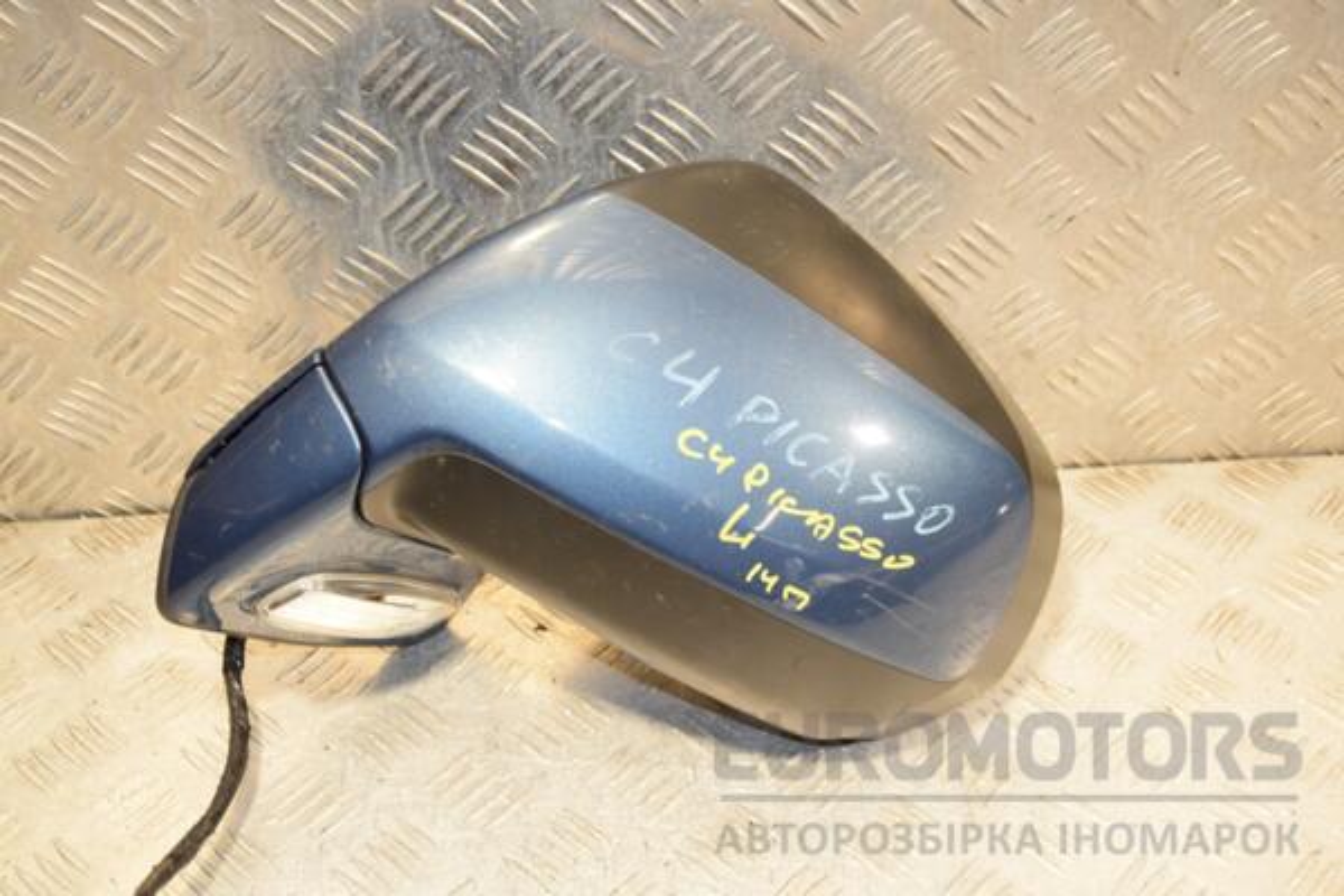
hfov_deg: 37.9
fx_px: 1960
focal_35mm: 52
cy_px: 448
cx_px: 672
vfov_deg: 25.8
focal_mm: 35
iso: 800
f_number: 5
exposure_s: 1/200
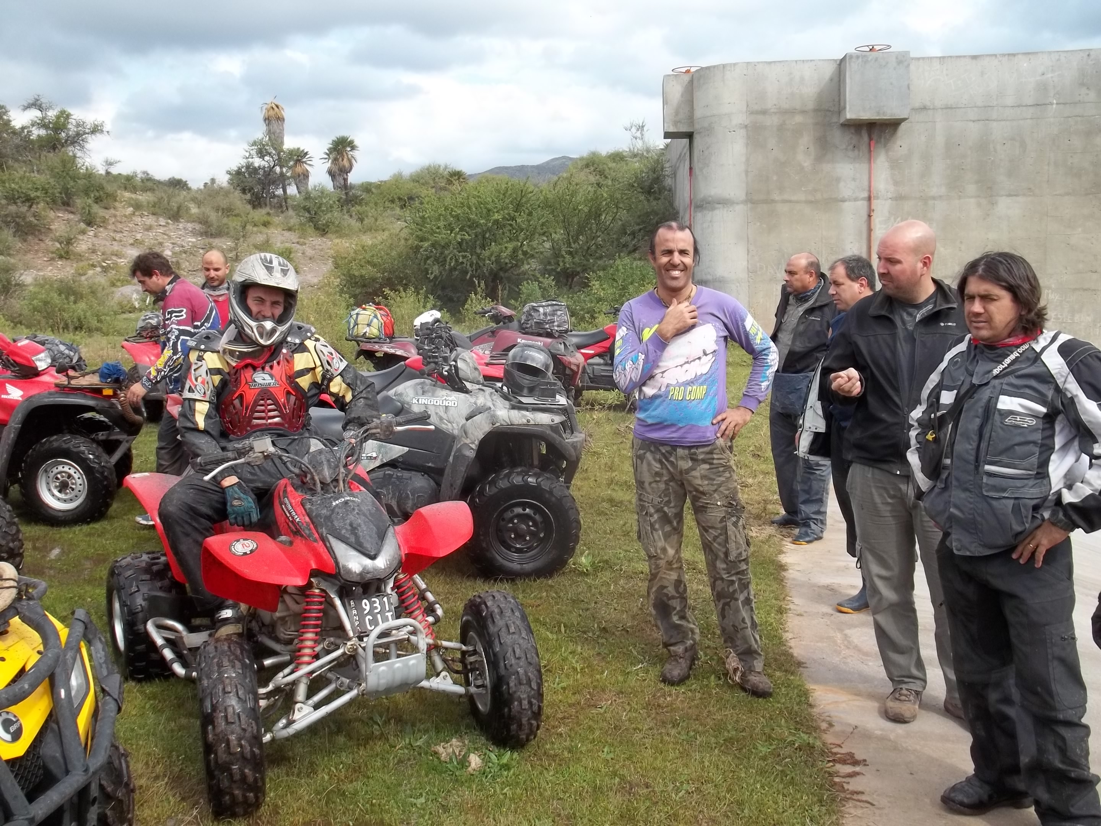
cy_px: 413
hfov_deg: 55.4
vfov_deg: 42.9
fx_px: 1050
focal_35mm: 33
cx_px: 550
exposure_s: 1/500
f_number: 3.3
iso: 64
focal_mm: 5.9
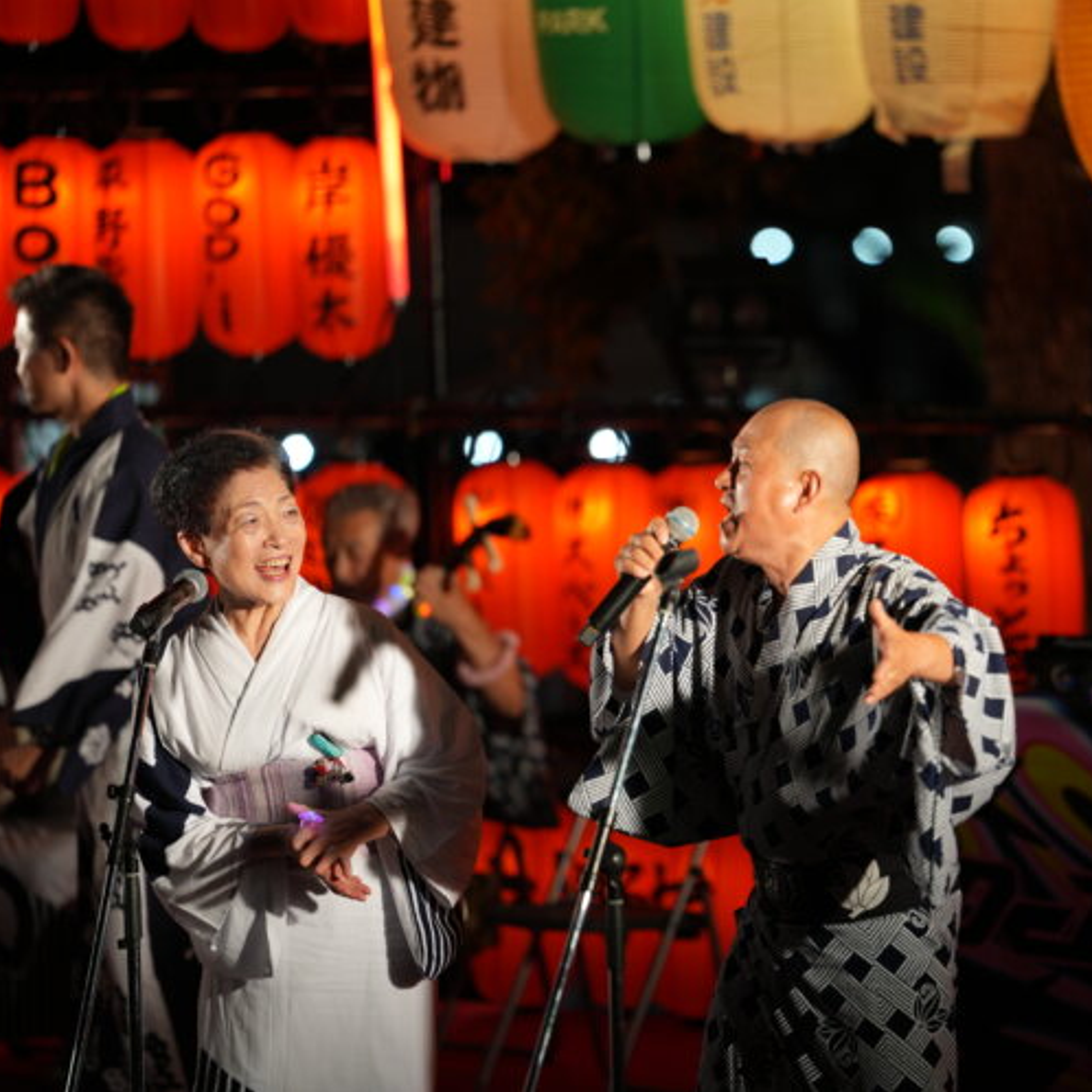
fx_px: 6853
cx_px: 735
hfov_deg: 9.1
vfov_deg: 9.1
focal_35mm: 192
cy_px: 546
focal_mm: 150
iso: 250
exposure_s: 1/250
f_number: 2
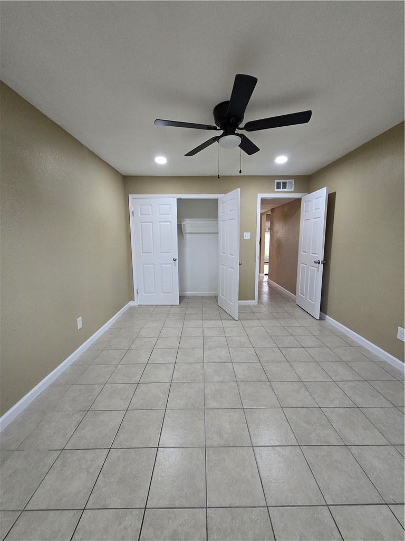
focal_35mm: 13
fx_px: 203
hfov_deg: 89.9
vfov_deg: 106.2
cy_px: 270
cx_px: 202
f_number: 2.2
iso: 200
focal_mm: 1.7
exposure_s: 1/60
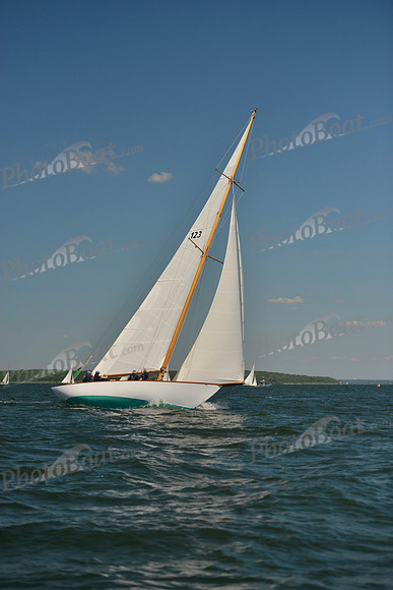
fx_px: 1145
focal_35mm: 70
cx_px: 196
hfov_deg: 19.5
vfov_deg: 28.8
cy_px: 295
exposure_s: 1/5000
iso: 280
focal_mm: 70
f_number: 2.8
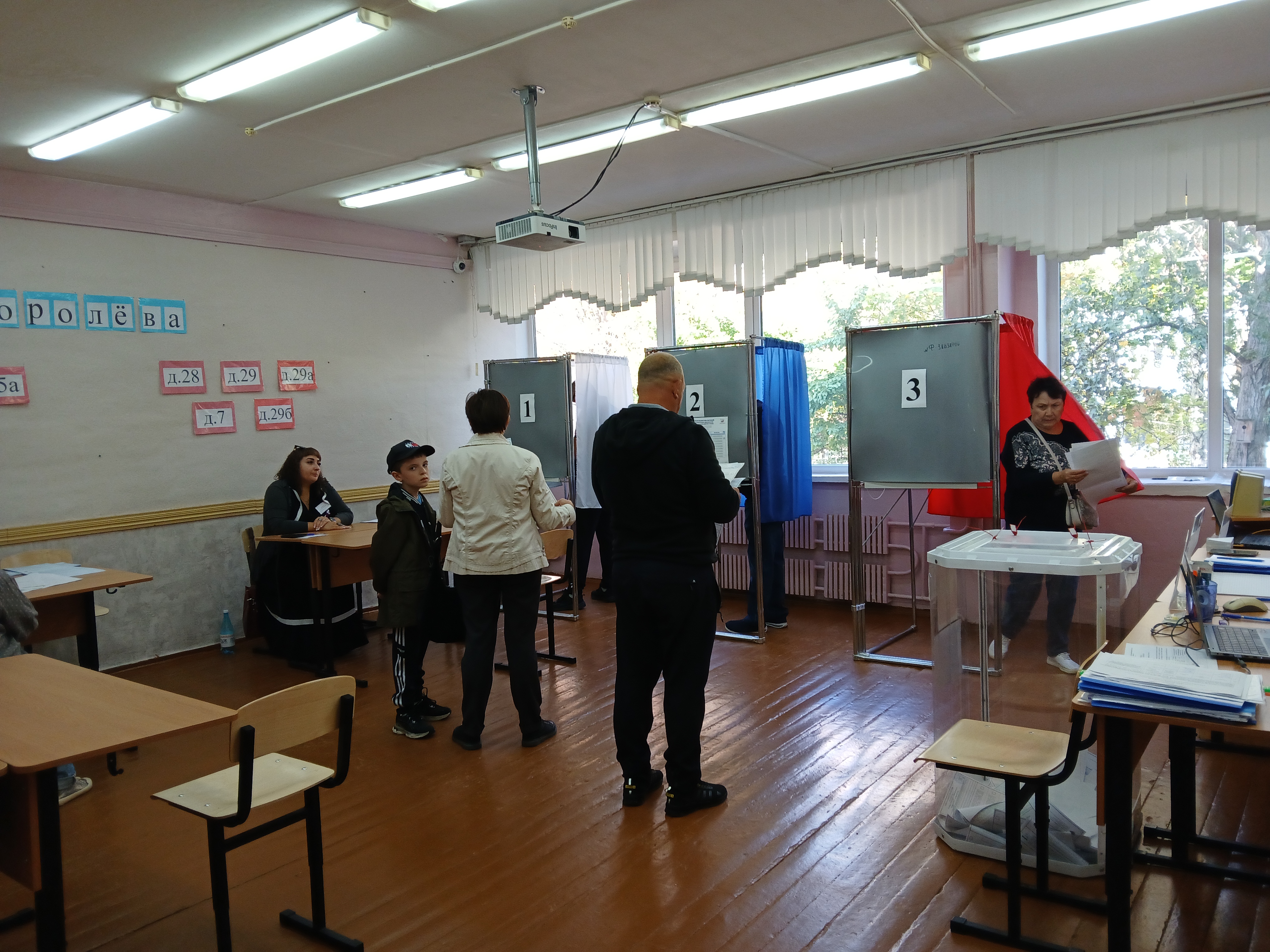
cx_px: 635
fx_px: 954
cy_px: 476
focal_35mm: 26
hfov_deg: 67.3
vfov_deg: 53.1
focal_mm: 3.98
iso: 64
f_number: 1.8
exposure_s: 1/50
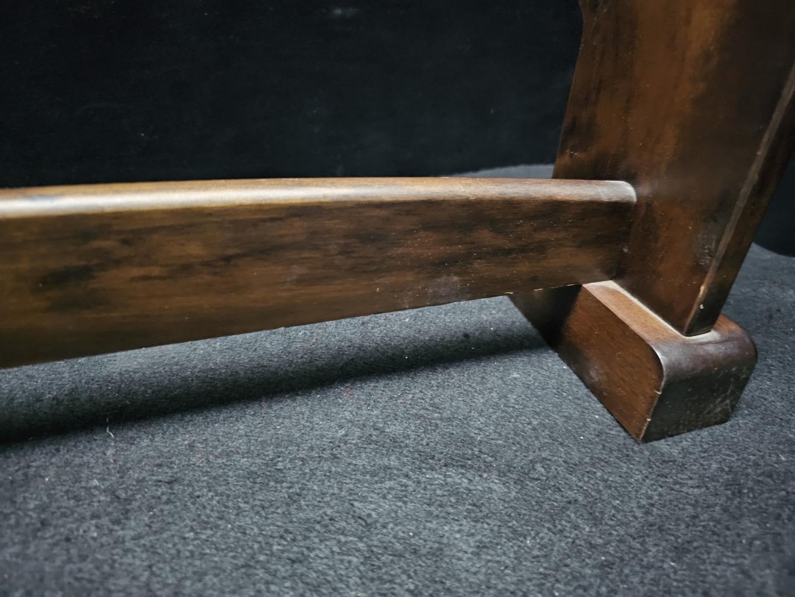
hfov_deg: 73.9
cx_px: 398
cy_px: 298
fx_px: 528
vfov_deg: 58.9
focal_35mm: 23
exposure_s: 1/18
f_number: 1.7
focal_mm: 6.3
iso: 1600
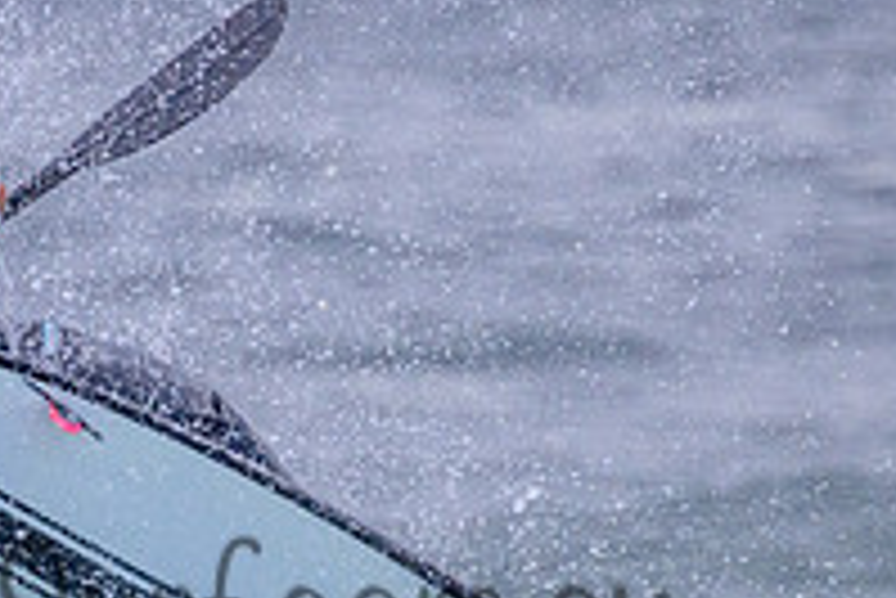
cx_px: 194
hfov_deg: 0.9
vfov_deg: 0.6
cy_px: 569
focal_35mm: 2334
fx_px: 58131
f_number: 11
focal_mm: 800
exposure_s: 1/1600
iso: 1800
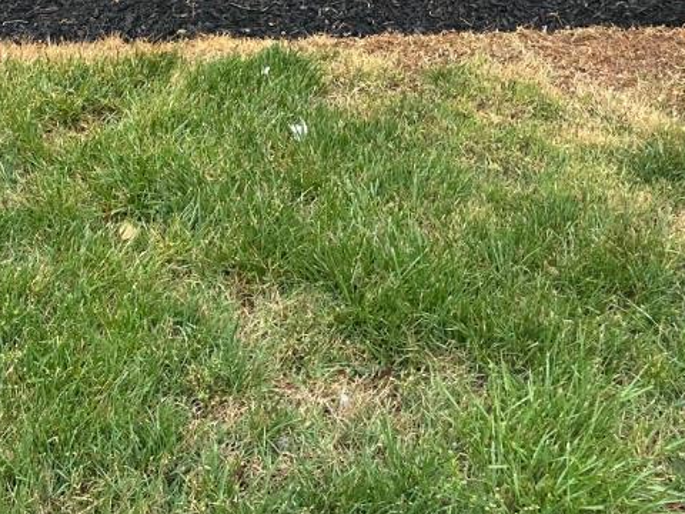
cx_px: 170
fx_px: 1484
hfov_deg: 25.7
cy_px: -138
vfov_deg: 18.4
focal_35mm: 75
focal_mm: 6.86
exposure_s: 1/155
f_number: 1.78
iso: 64
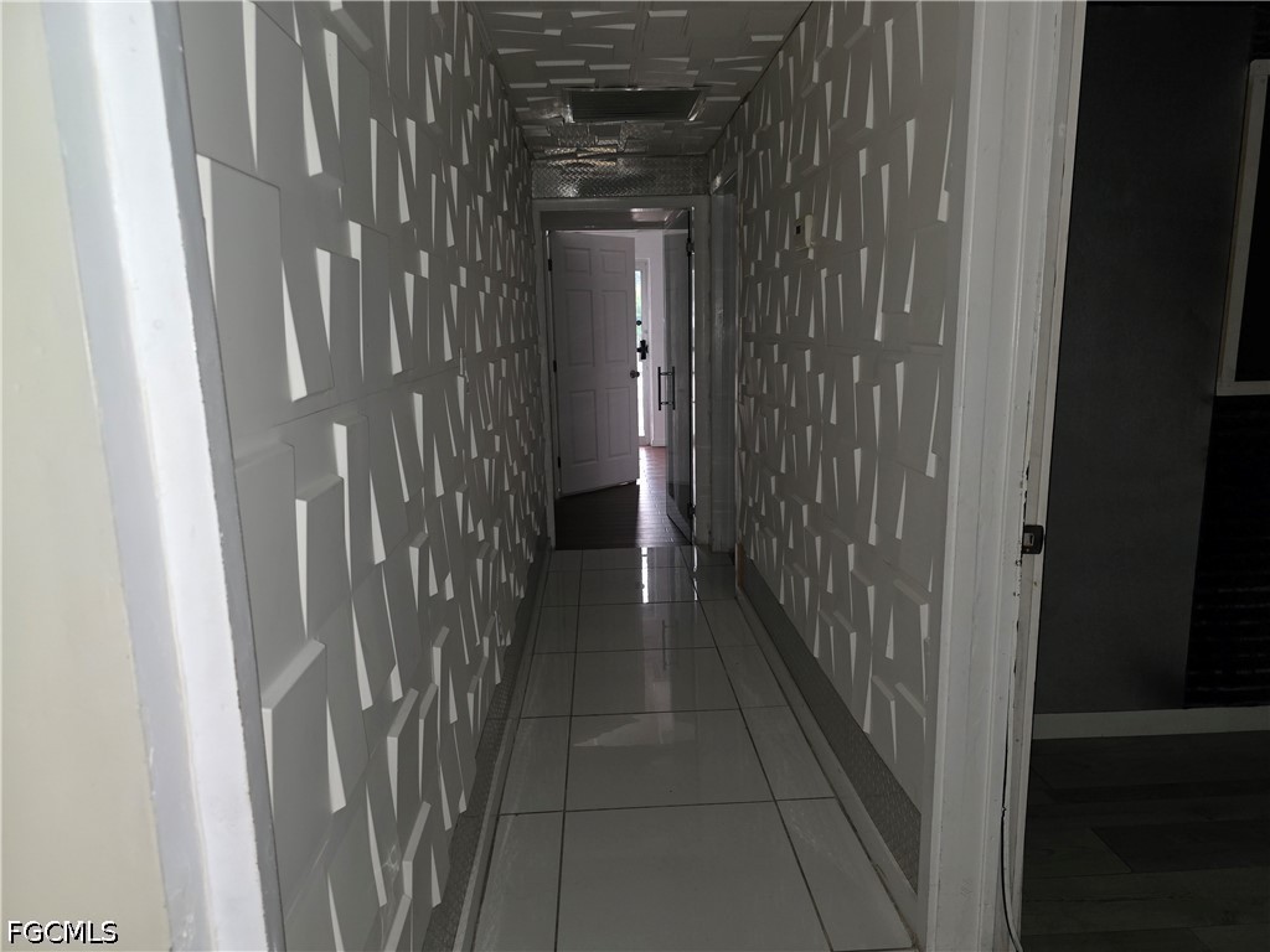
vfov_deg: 58.9
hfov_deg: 73.9
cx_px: 635
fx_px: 844
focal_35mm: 23
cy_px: 476
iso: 100
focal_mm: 6.3
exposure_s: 1/30.7
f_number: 1.7
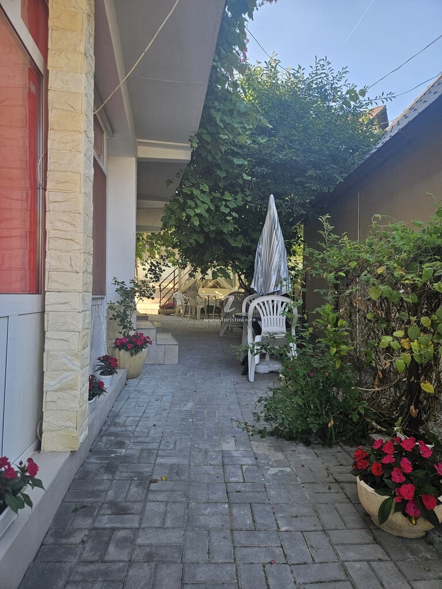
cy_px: 294
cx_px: 221
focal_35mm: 23
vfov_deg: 73.9
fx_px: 392
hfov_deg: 58.9
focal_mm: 5.4
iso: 50
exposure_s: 1/383
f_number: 1.8
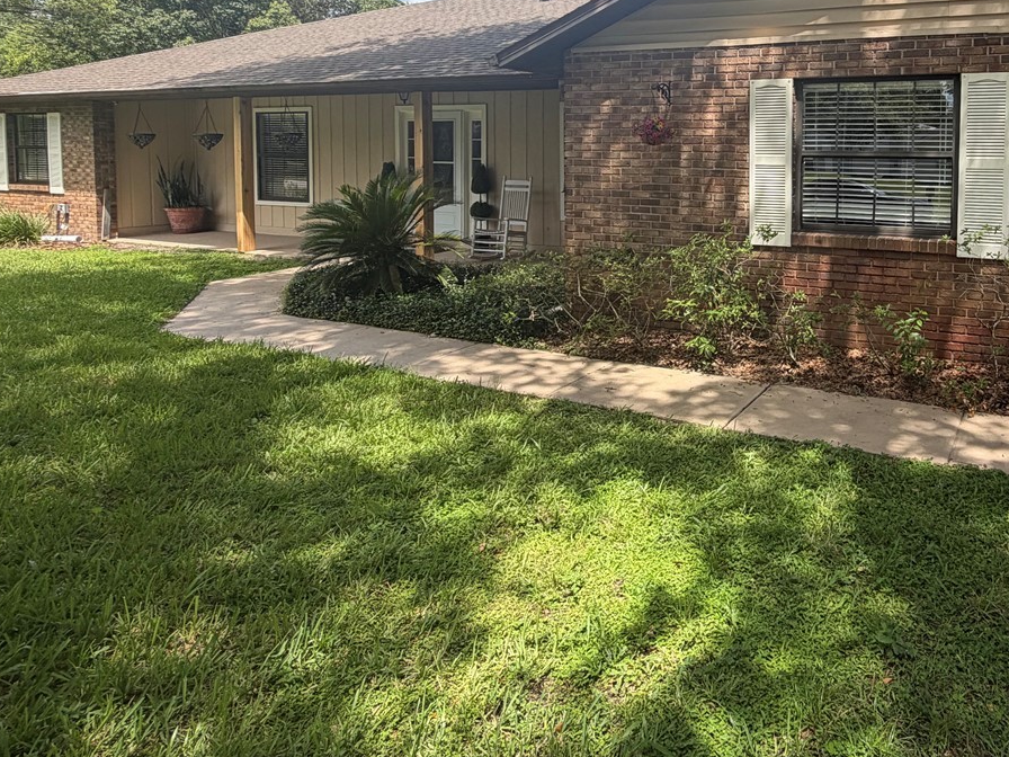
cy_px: 190
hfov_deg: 65.1
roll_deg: +0.0
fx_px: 729
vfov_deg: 52.5
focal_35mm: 25
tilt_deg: -2.7
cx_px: 758
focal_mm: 2.22
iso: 40
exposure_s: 1/590
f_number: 2.2
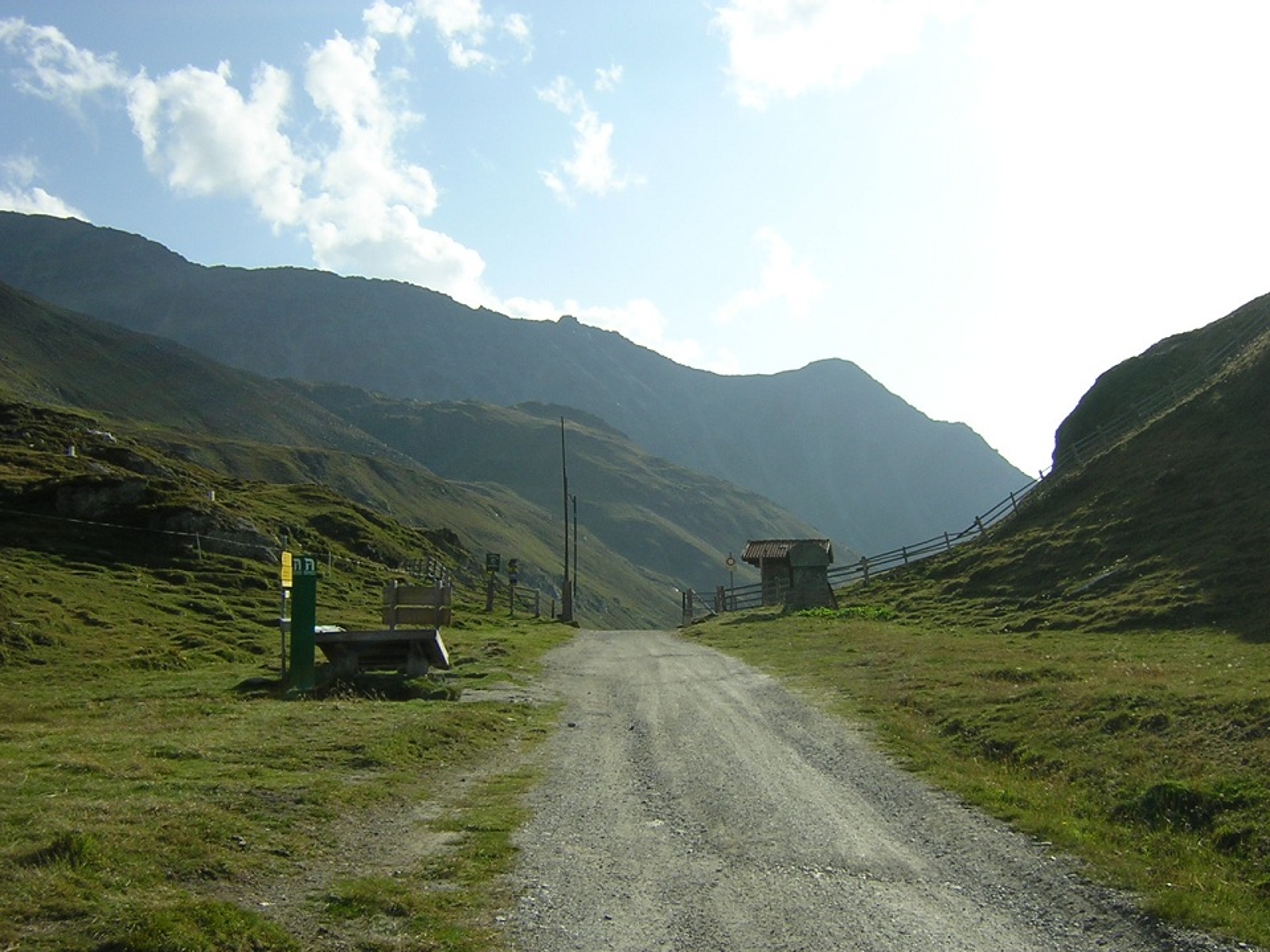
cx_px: 635
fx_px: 1321
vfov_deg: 39.7
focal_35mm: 36
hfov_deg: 51.4
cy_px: 476
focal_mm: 4.7
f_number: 5.2
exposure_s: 1/447
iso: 100
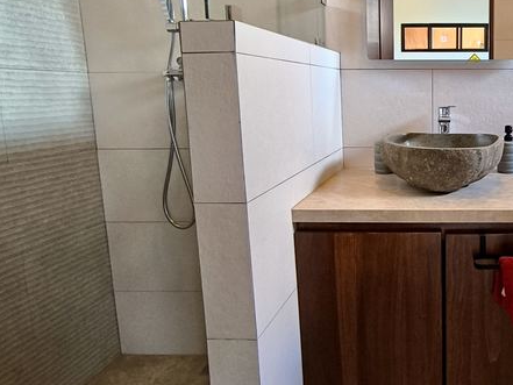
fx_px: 430
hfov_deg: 55.1
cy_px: 148
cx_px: 443
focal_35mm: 29
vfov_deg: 47.9
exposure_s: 1/50
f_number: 2.2
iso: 250
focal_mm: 1.65
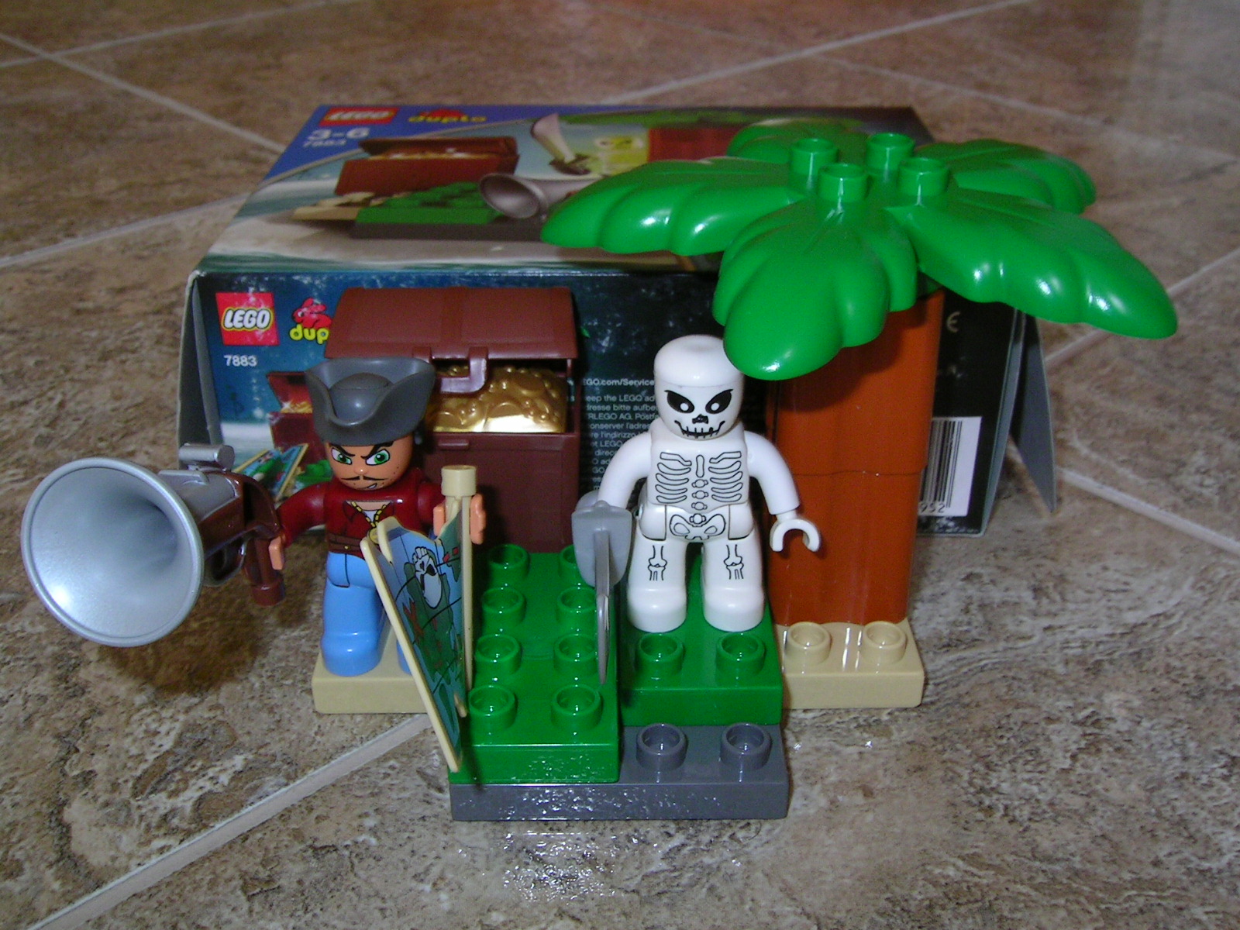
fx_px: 1290
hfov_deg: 51.4
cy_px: 465
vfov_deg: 39.7
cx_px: 620
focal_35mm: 36
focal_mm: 5.6
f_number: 4.8
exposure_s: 1/30
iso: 100
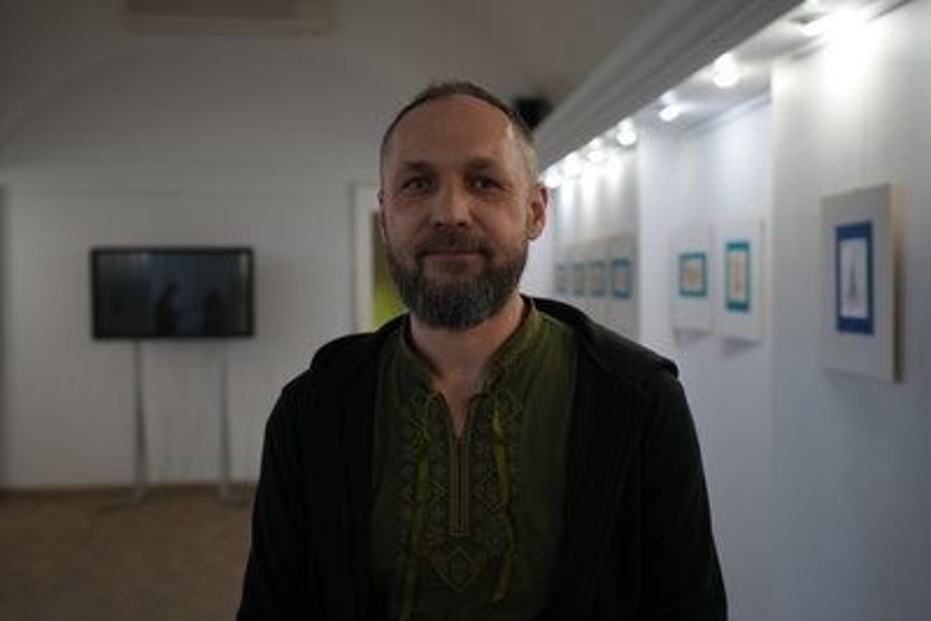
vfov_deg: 37.9
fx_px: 905
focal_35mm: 35
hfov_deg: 54.4
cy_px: 310
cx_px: 466
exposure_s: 1/80
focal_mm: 35
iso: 320
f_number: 2.8
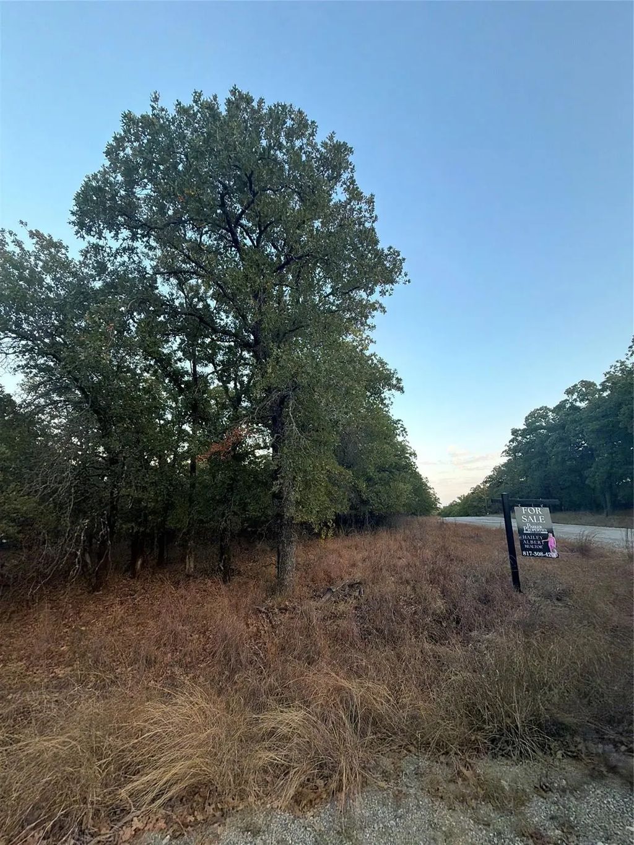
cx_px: 317
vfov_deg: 102.1
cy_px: 422
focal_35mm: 14
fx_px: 342
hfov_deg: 85.7
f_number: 2.2
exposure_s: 1/246
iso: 100
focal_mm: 2.22
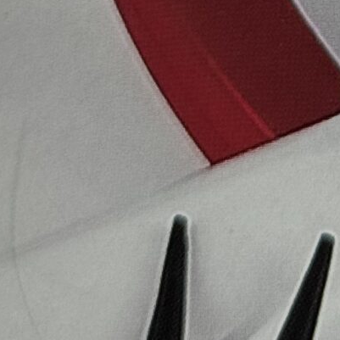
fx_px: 3011
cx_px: 566
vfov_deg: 6.0
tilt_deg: -74.8
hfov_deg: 6.4
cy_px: -671
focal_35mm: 271
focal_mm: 6.76
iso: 64
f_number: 1.78
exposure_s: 1/402
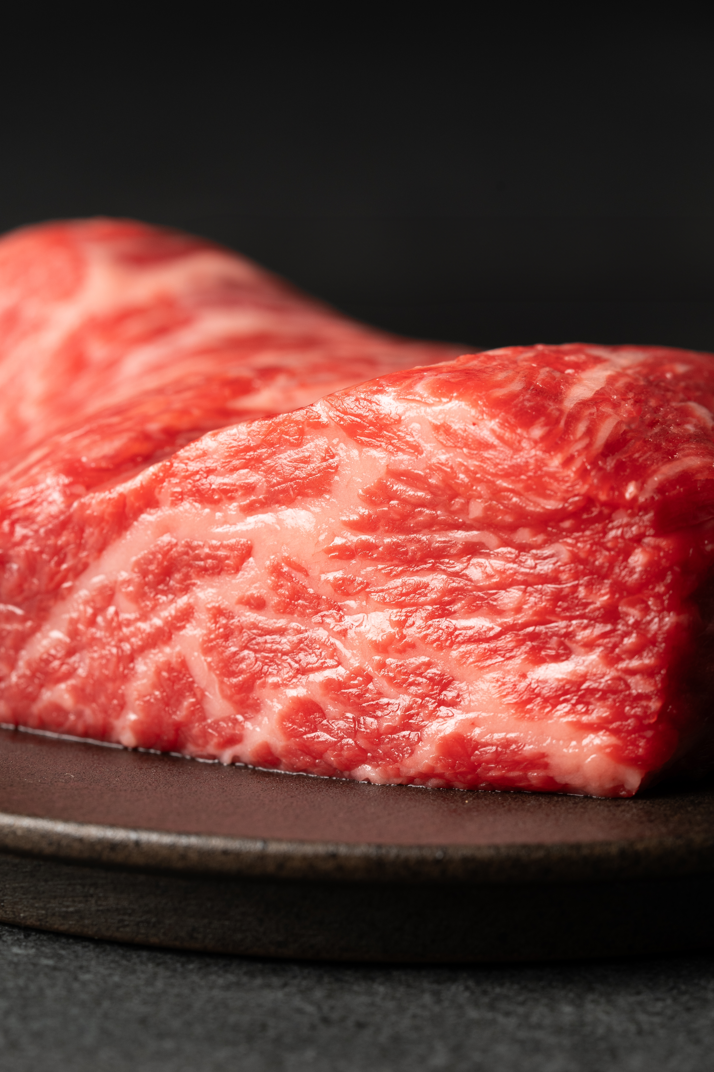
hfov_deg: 15.2
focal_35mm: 90
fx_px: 2677
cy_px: 536
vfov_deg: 22.6
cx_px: 357
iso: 400
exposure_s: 1/60
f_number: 7.1
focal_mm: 90
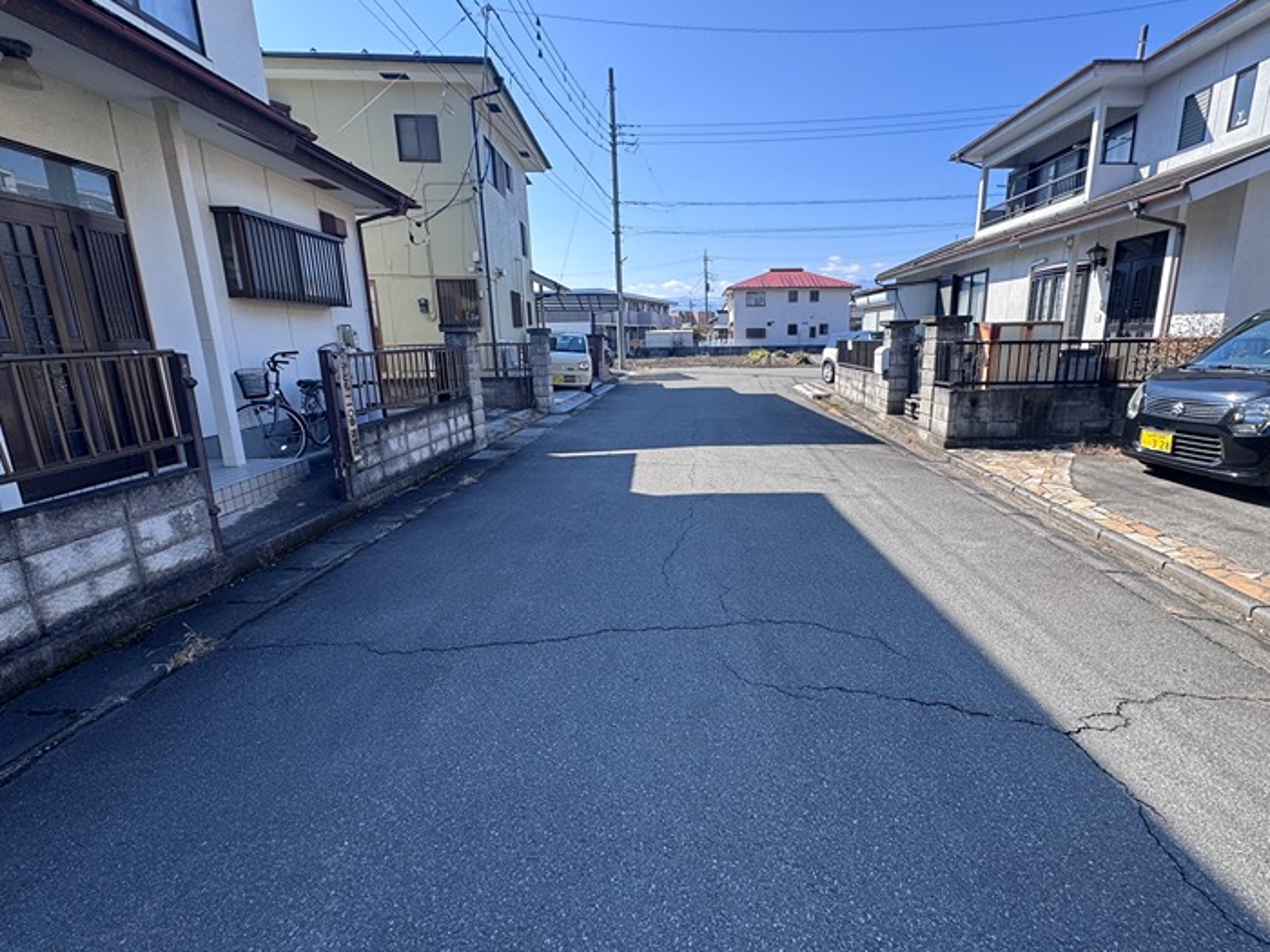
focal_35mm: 16
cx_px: 702
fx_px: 587
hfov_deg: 94.2
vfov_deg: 78.1
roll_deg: +1.1
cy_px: 468
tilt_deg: -10.8
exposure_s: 1/763
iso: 40
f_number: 2.2
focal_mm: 2.22
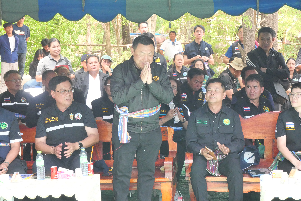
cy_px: 100
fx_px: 761
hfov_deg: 22.4
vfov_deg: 15.0
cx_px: 150
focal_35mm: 91
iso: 3200
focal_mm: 44
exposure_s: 1/320
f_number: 8
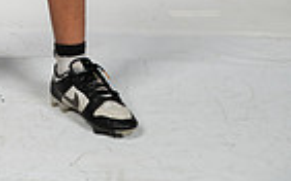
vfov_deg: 5.8
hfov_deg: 9.7
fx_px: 1704
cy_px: -274
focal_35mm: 215
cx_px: -14
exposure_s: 1/400
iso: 250
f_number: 7.1
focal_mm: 66
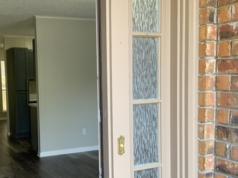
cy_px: 105
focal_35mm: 47
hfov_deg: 39.8
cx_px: 74
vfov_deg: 30.8
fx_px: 323
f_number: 1.8
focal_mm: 3
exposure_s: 1/60
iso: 40
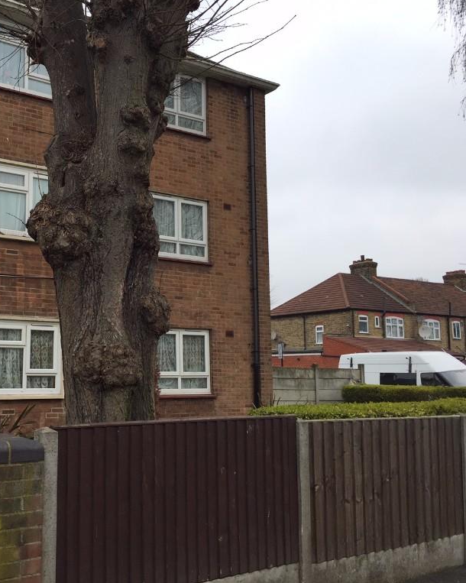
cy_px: 291
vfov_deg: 47.9
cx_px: 87
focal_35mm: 38
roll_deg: -0.2
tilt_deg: +6.1
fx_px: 655
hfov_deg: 37.6
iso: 32
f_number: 2.2
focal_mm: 4.15
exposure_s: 1/412
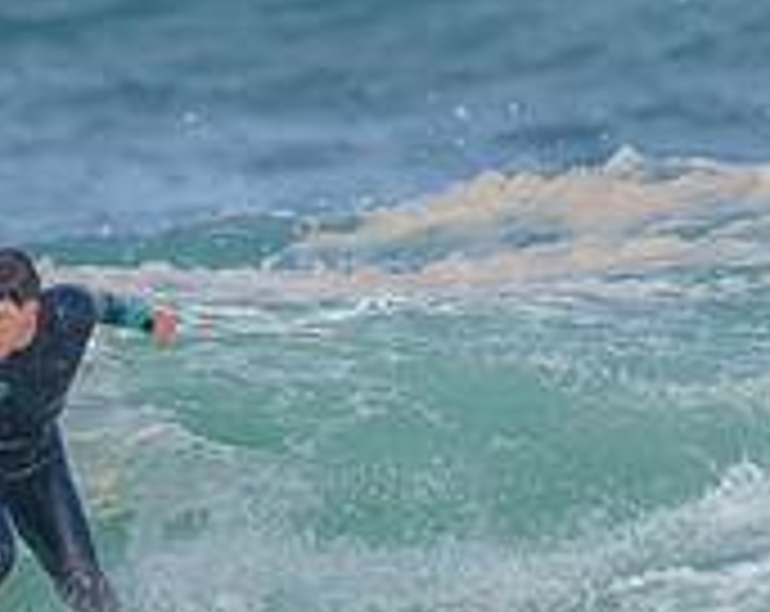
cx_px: -226
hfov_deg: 1.0
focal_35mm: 1955
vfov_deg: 0.8
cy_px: 679
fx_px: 44451
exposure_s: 1/2000
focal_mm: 500
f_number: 5.6
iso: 360
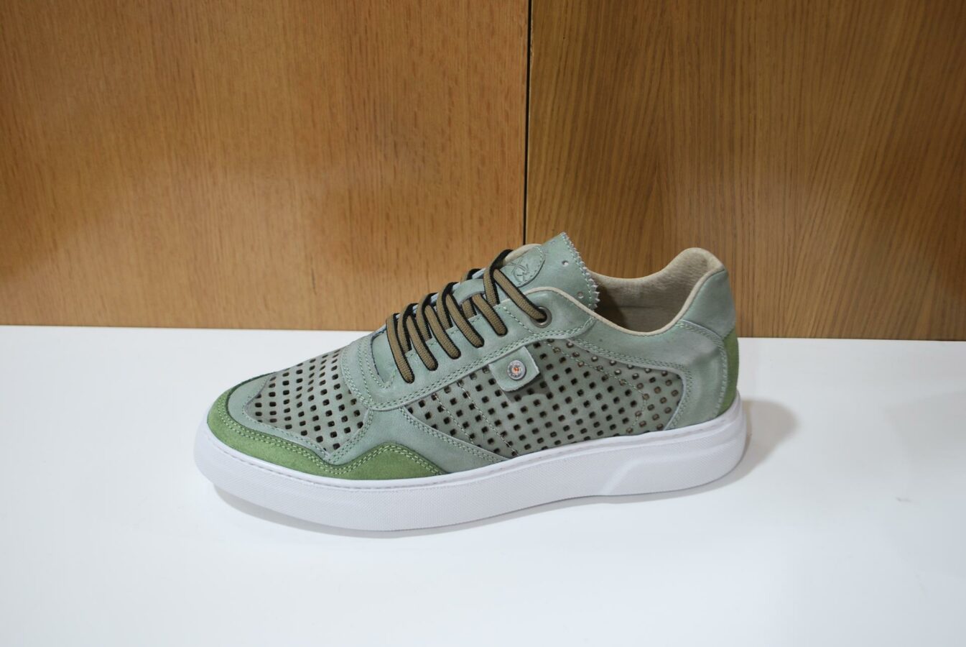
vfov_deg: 37.0
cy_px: 324
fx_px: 967
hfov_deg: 53.1
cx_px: 483
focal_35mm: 36
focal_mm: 24
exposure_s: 1/80
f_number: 4.5
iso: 200
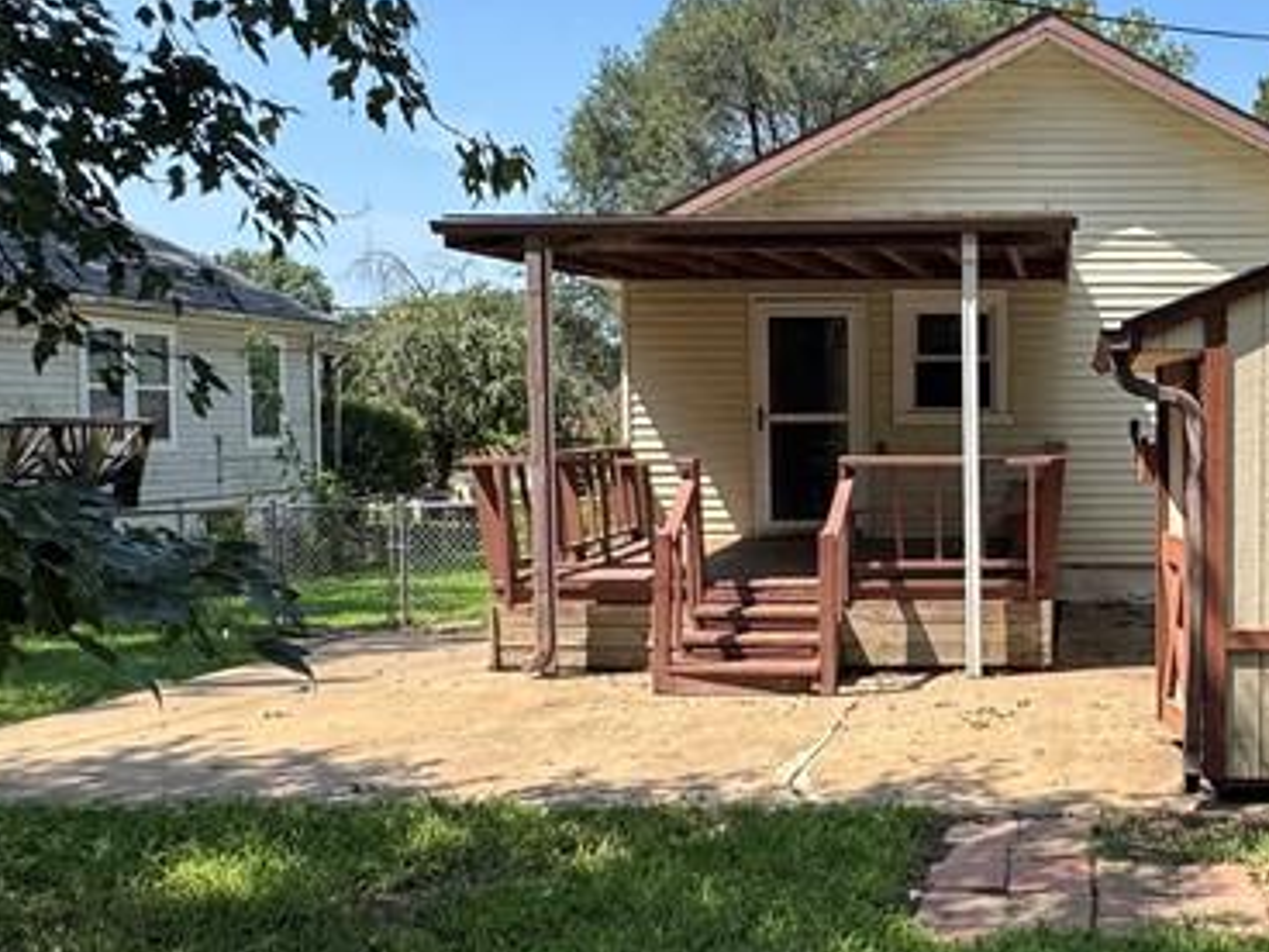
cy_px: 486
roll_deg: -0.3
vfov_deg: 36.8
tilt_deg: -3.5
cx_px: 1072
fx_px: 1430
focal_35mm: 39
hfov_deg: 44.7
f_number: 2.2
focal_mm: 2.22
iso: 50
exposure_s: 1/1217
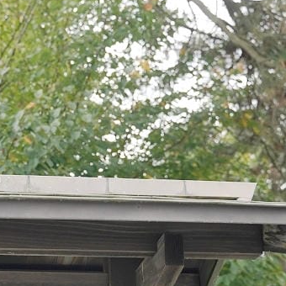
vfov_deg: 17.3
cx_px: 11
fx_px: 925
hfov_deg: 17.2
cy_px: 270
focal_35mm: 99
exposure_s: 1/160
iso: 400
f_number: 4
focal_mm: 33
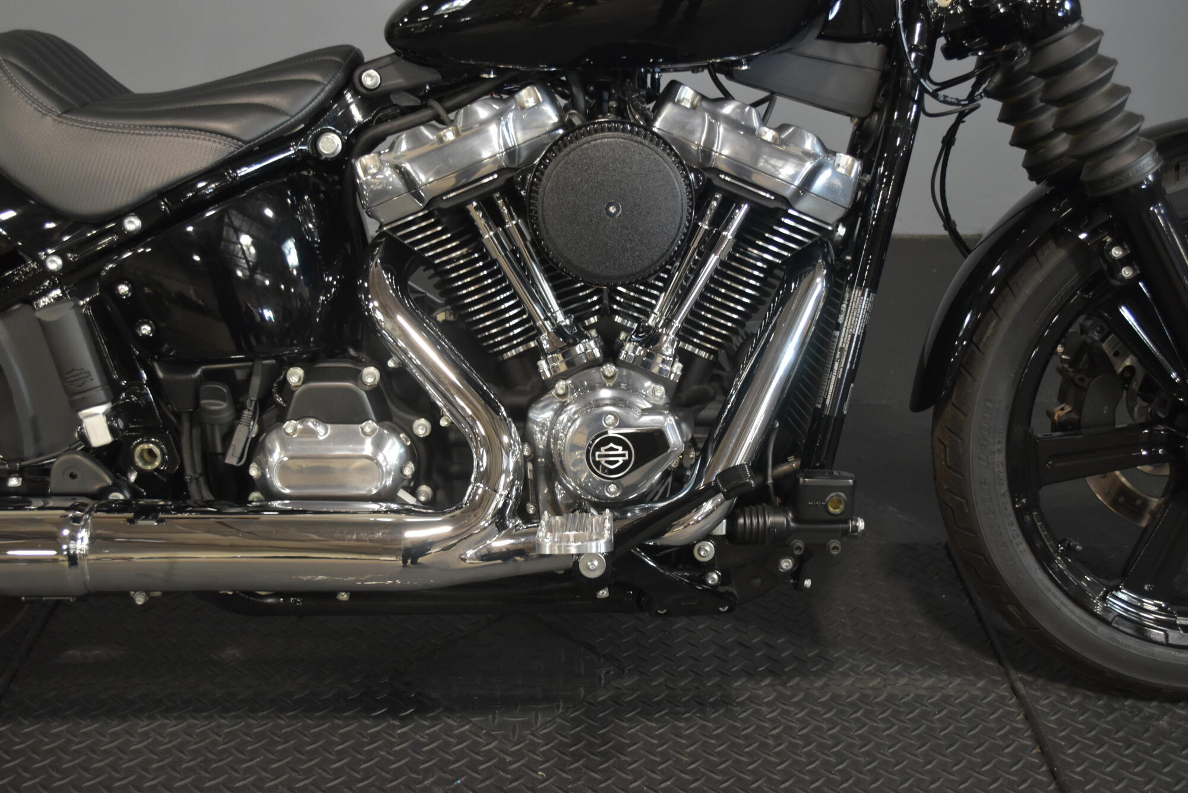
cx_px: 594
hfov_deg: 49.5
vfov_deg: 34.2
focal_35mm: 39
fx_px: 1287
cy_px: 396
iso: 1250
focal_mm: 26
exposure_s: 1/30
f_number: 4.2
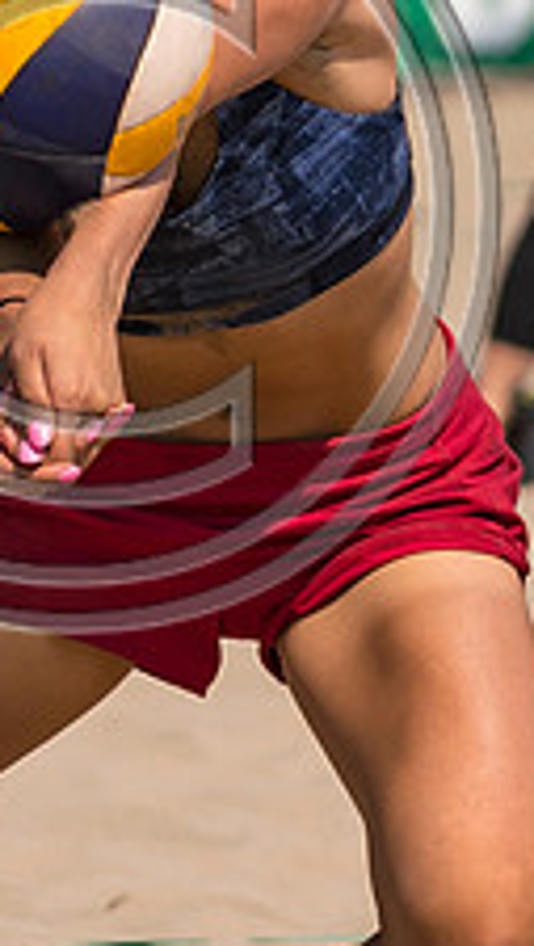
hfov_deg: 2.1
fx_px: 14512
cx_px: -322
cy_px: 152
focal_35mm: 578
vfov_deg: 3.7
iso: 200
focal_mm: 105
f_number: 4
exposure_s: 1/2500
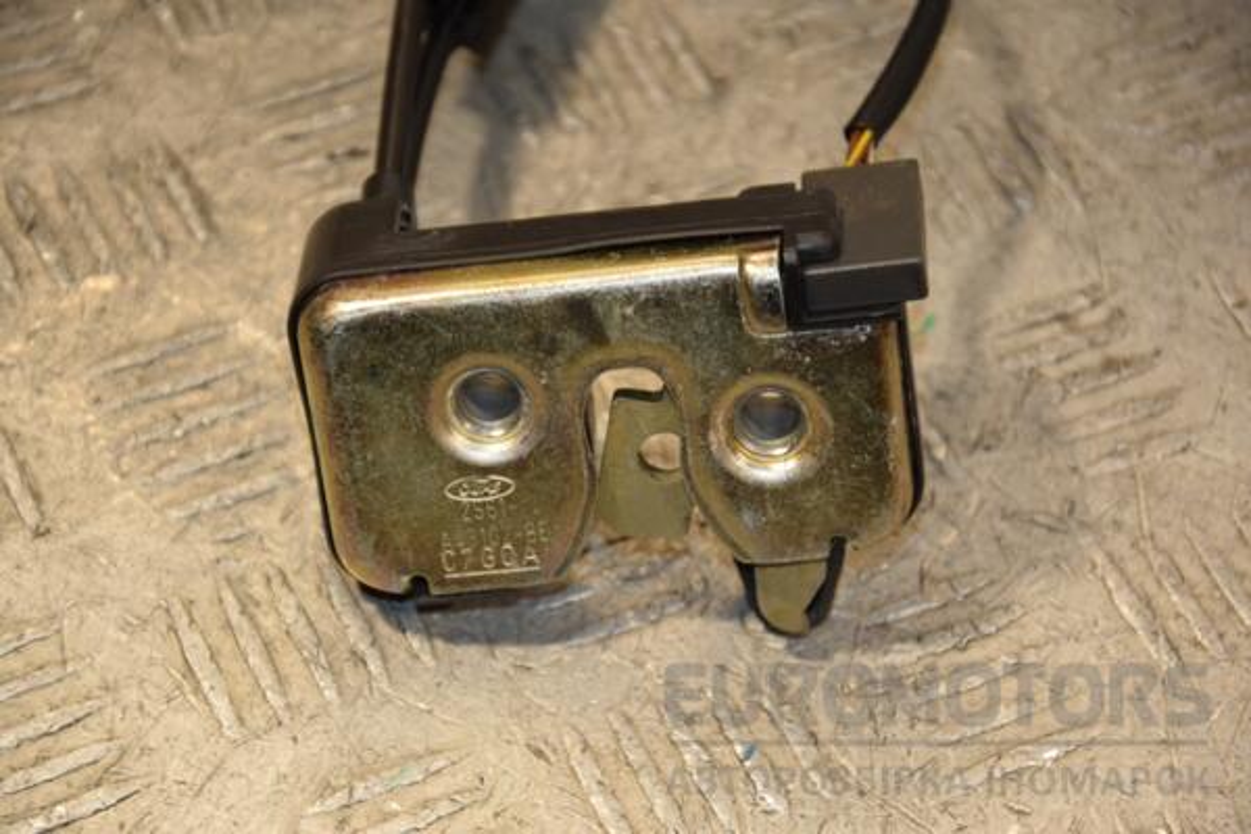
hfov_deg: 14.0
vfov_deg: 9.3
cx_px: 626
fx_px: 5108
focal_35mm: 147
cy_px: 417
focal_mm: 98
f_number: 5.6
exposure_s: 1/160
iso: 800
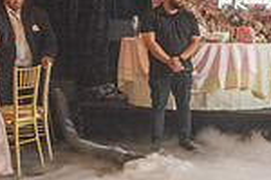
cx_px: 486
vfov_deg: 14.6
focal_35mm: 93
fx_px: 700
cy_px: 156
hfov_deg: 17.7
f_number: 2.8
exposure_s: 1/250
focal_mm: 24
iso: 500
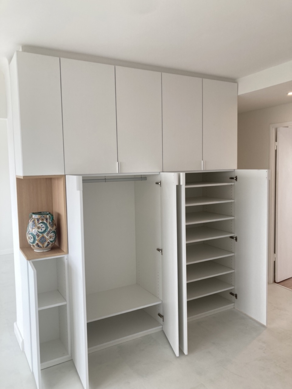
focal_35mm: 28
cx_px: 146
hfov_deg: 49.7
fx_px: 315
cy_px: 194
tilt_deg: -3.5
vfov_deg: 63.4
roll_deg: +2.0
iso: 25
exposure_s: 1/100
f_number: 1.8
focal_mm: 3.99
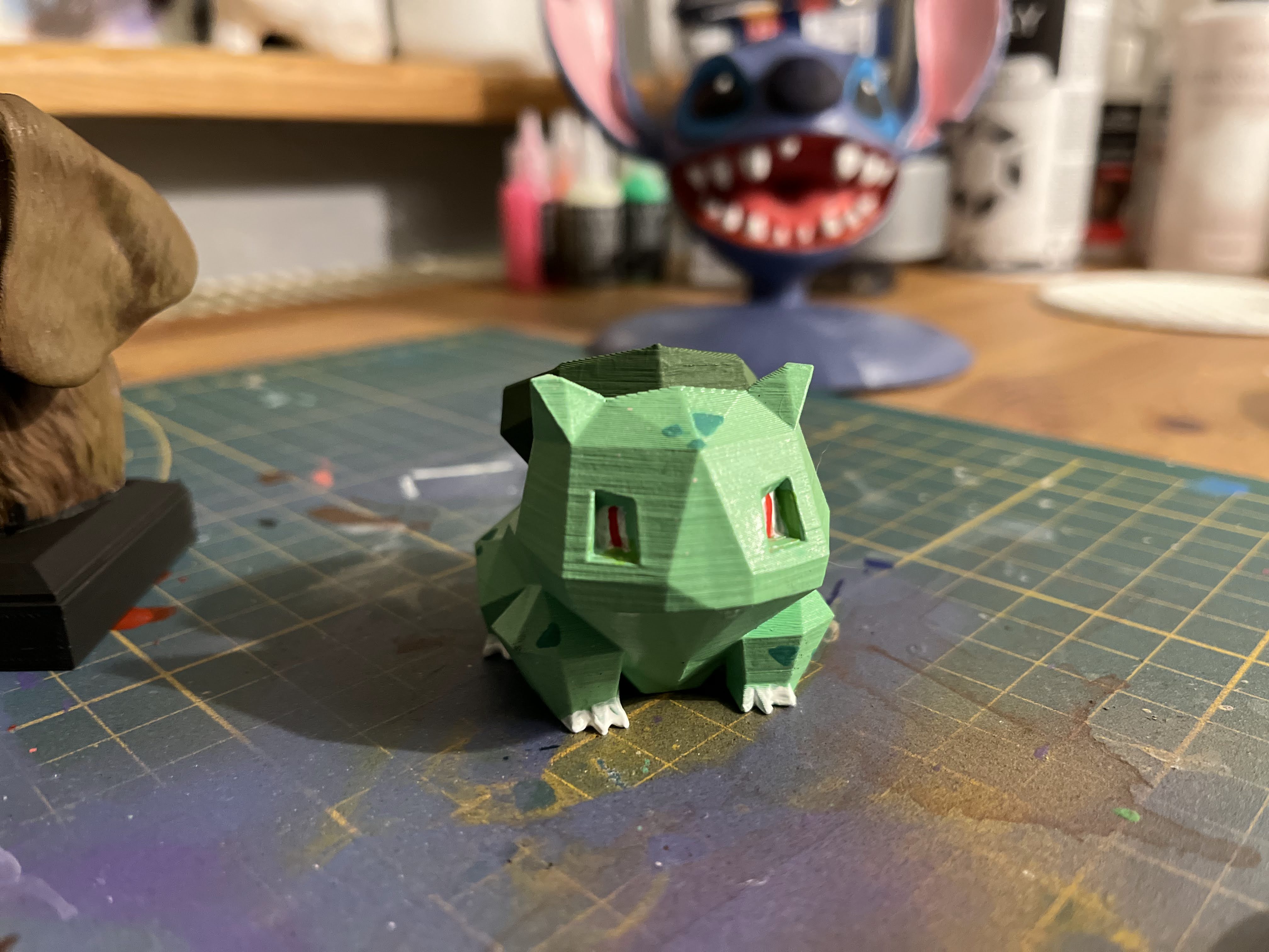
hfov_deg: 67.3
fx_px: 953
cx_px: 634
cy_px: 476
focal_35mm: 26
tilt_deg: -19.0
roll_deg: +0.4
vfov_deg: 53.1
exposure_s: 1/50
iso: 500
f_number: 1.6
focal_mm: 5.1
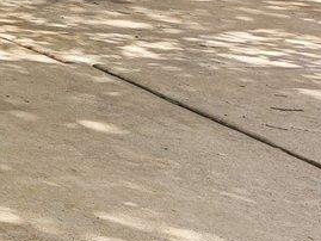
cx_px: -765
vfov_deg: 10.0
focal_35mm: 139
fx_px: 1290
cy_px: -208
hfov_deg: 9.4
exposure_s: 1/125
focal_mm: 19
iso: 100
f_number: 8
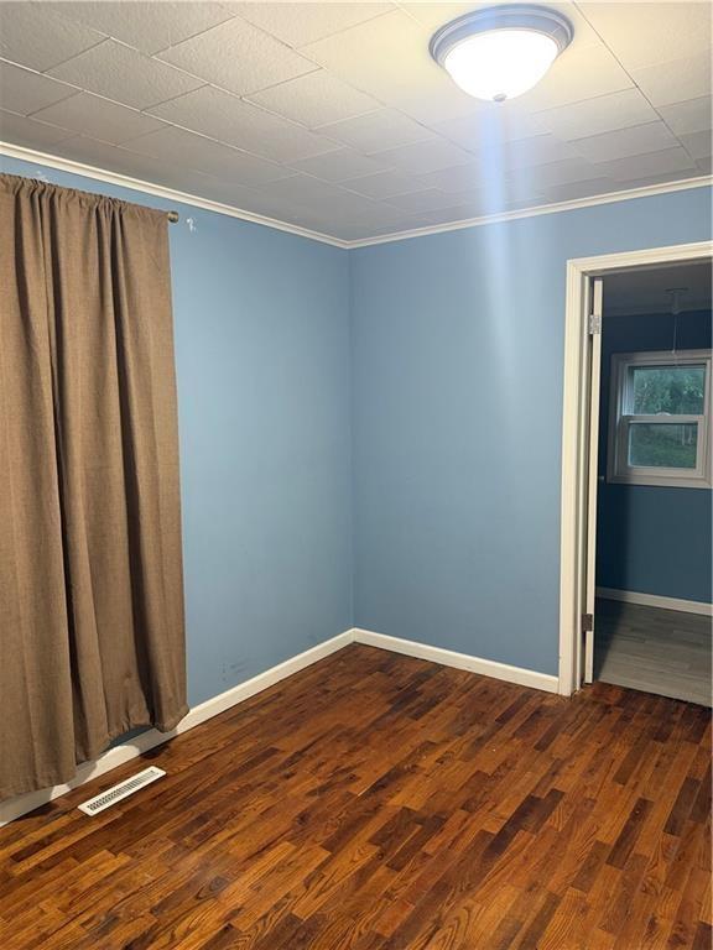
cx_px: 356
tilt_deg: -6.8
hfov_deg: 56.8
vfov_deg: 71.6
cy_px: 475
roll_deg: +0.7
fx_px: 659
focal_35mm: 24
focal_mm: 6.76
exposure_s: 1/60
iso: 400
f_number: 1.78
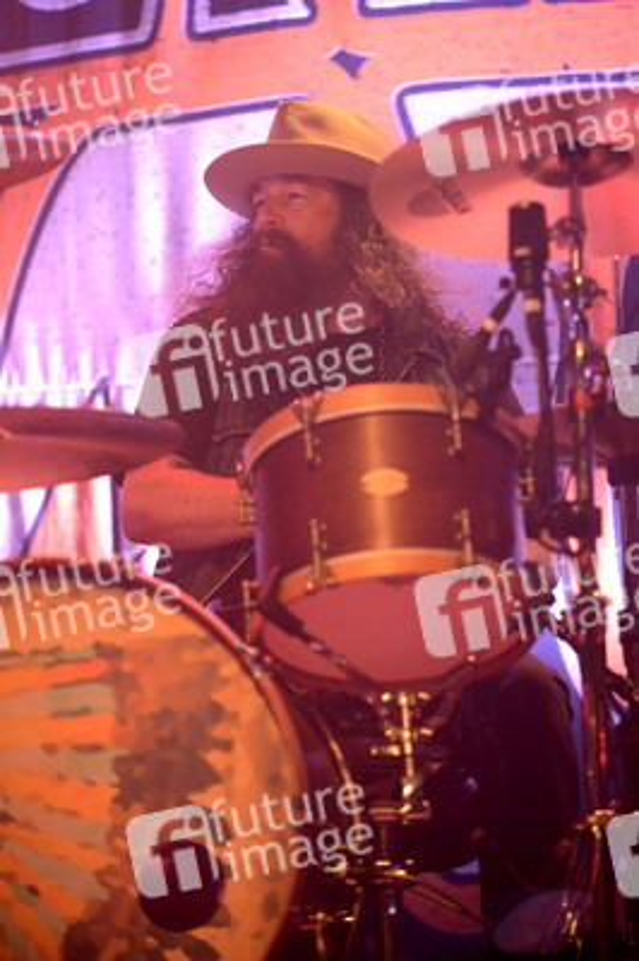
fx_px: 3600
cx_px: 320
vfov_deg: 15.2
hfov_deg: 10.1
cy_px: 480
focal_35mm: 135
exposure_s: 1/250
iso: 3200
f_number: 2.8
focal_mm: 135
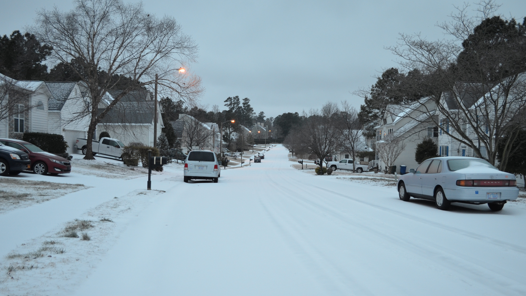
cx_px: 261
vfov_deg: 32.8
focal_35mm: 36
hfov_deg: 55.3
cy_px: 162
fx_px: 502
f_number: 3.8
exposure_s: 1/50
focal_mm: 22
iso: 800
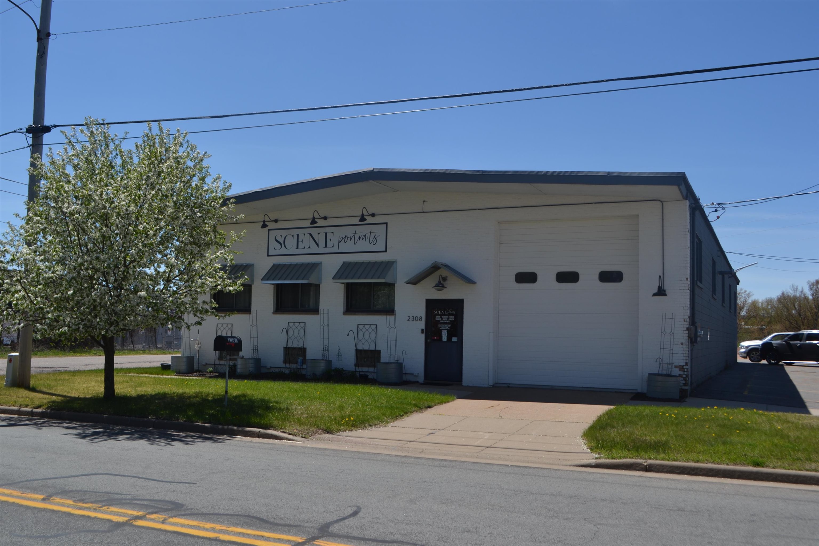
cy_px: 273
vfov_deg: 40.0
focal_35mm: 33
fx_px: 751
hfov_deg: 57.2
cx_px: 410
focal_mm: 22
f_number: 8
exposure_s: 1/250
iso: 100
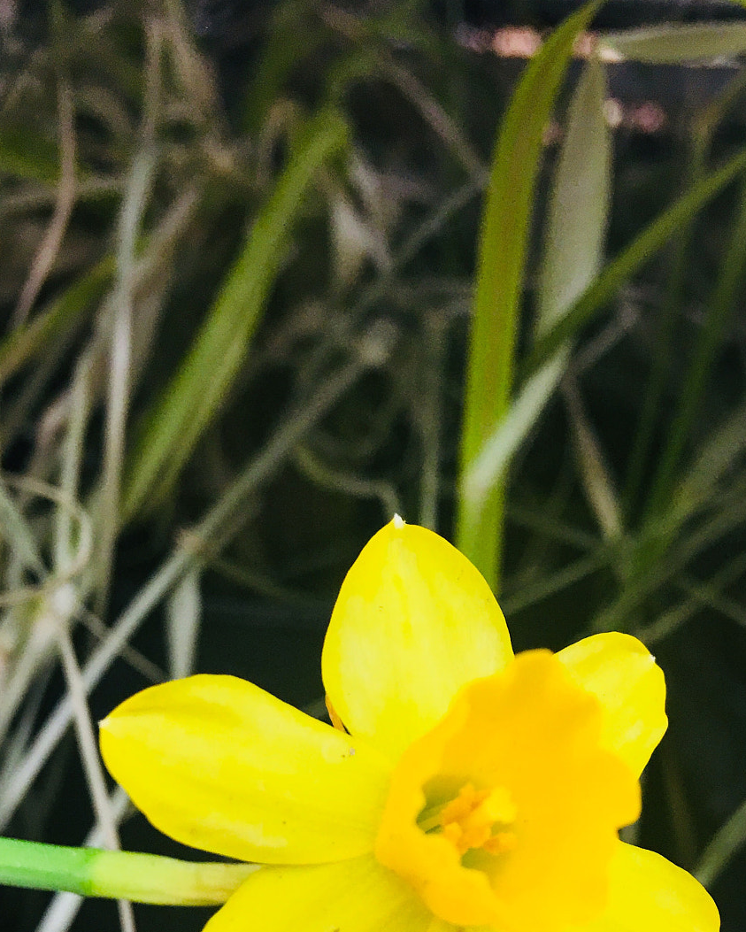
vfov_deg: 41.9
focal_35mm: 43
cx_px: 443
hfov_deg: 34.8
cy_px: 669
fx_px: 1186
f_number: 2.2
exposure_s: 1/33
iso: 50
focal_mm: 4.15
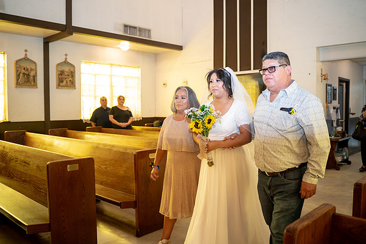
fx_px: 305
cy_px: 121
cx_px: 183
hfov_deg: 61.9
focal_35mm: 30
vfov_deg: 43.6
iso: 2500
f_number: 2.8
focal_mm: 28
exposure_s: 1/200
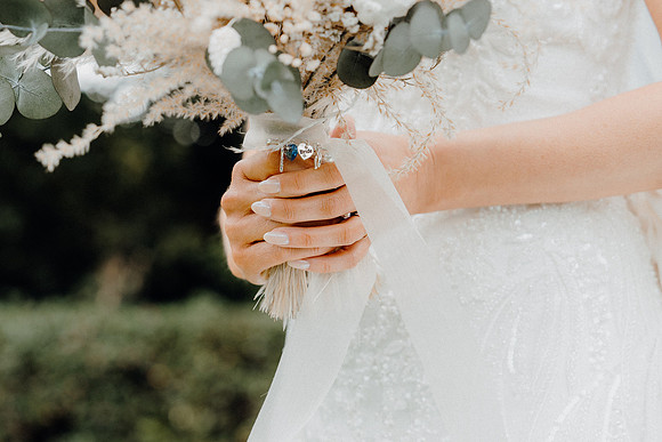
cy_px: 221
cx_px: 331
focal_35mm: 96
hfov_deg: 21.2
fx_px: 1766
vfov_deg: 14.3
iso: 125
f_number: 3.5
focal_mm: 64
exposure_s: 1/160
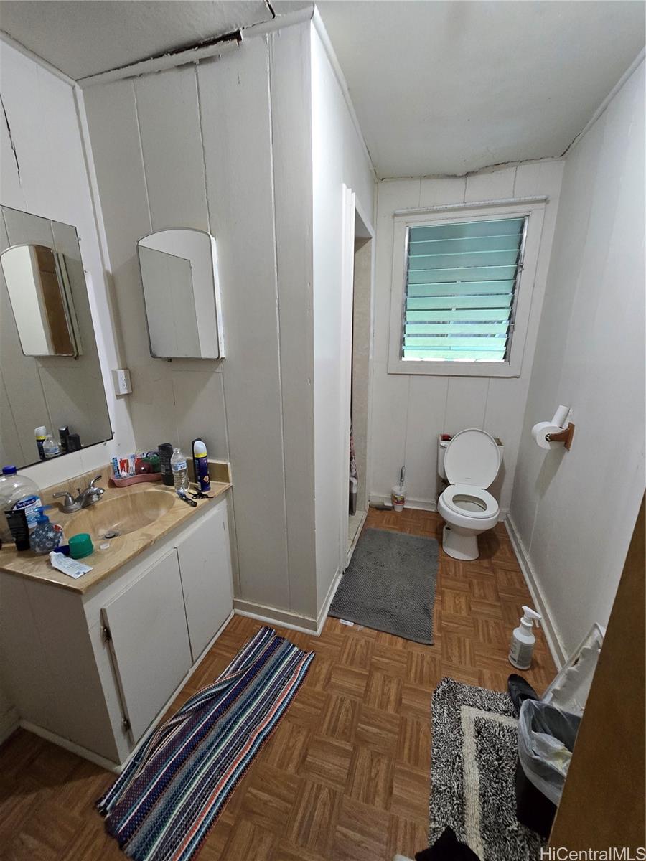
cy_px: 430
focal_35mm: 13
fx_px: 323
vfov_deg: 106.2
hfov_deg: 89.9
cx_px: 323
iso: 400
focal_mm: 2.2
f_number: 2.2
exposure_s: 1/60
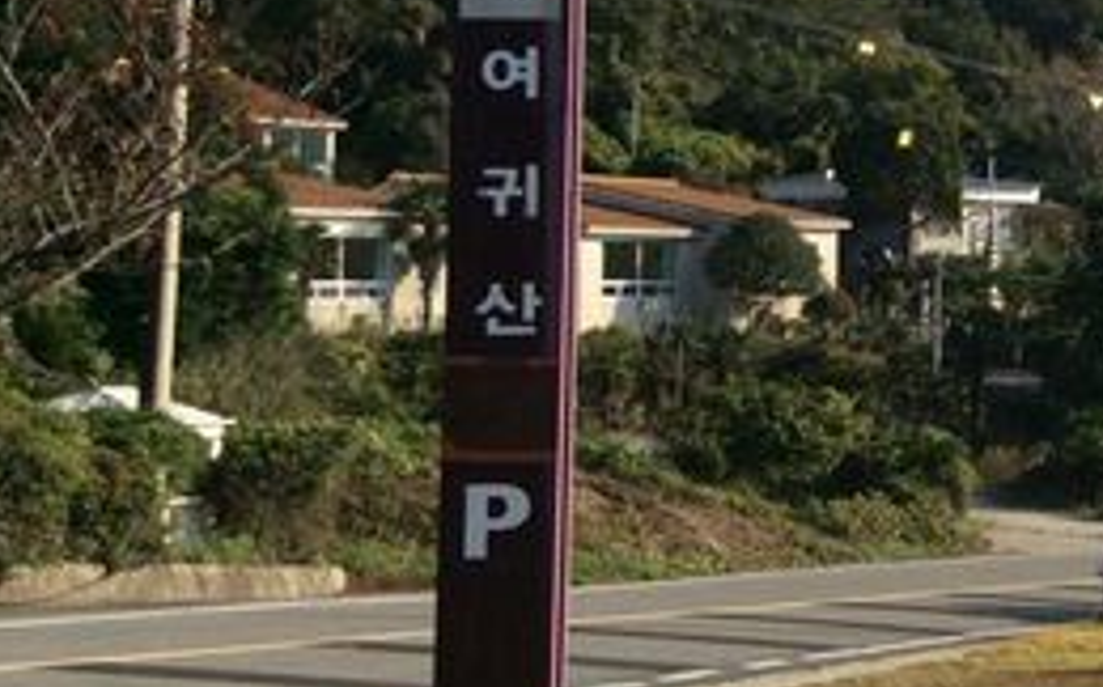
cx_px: 1326
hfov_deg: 20.6
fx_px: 2823
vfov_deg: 13.8
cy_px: 157
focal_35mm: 94
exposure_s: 1/1330
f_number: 2.4
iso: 32
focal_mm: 3.3
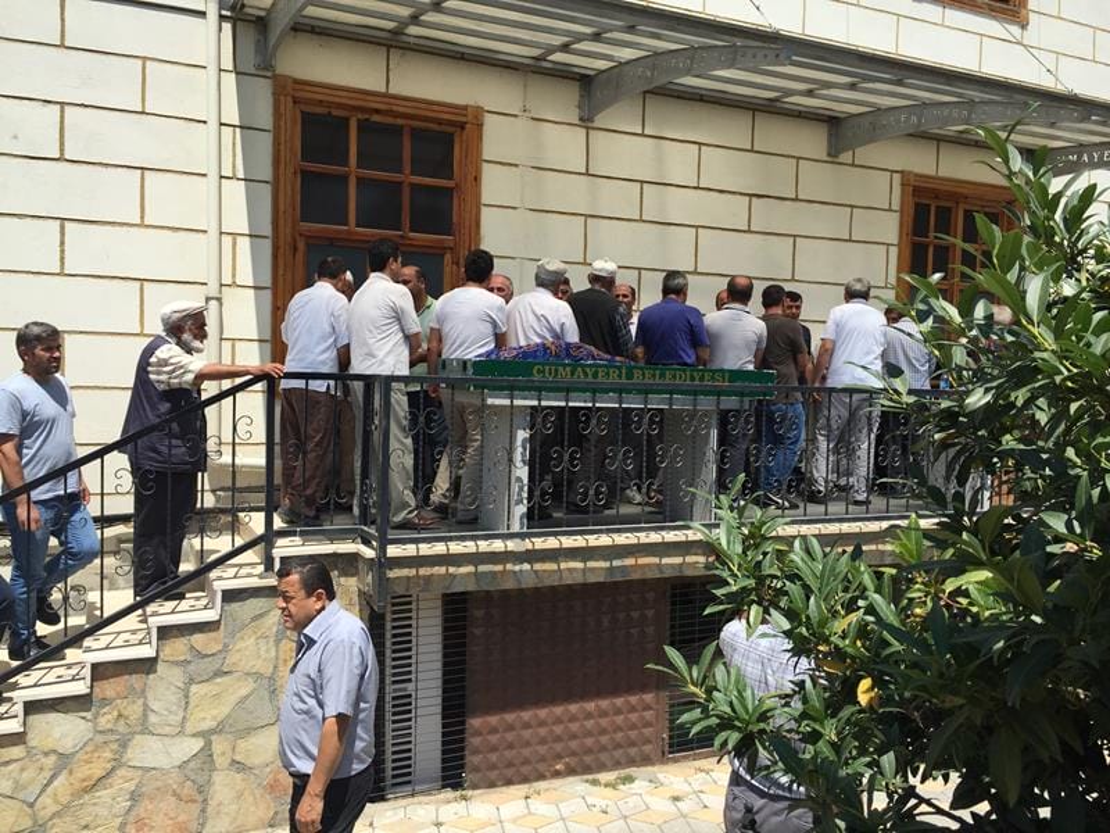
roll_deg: -2.7
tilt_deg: -2.4
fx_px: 930
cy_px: 416
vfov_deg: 48.2
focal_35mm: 29
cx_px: 555
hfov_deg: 61.7
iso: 32
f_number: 2.2
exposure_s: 1/2326
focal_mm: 4.15
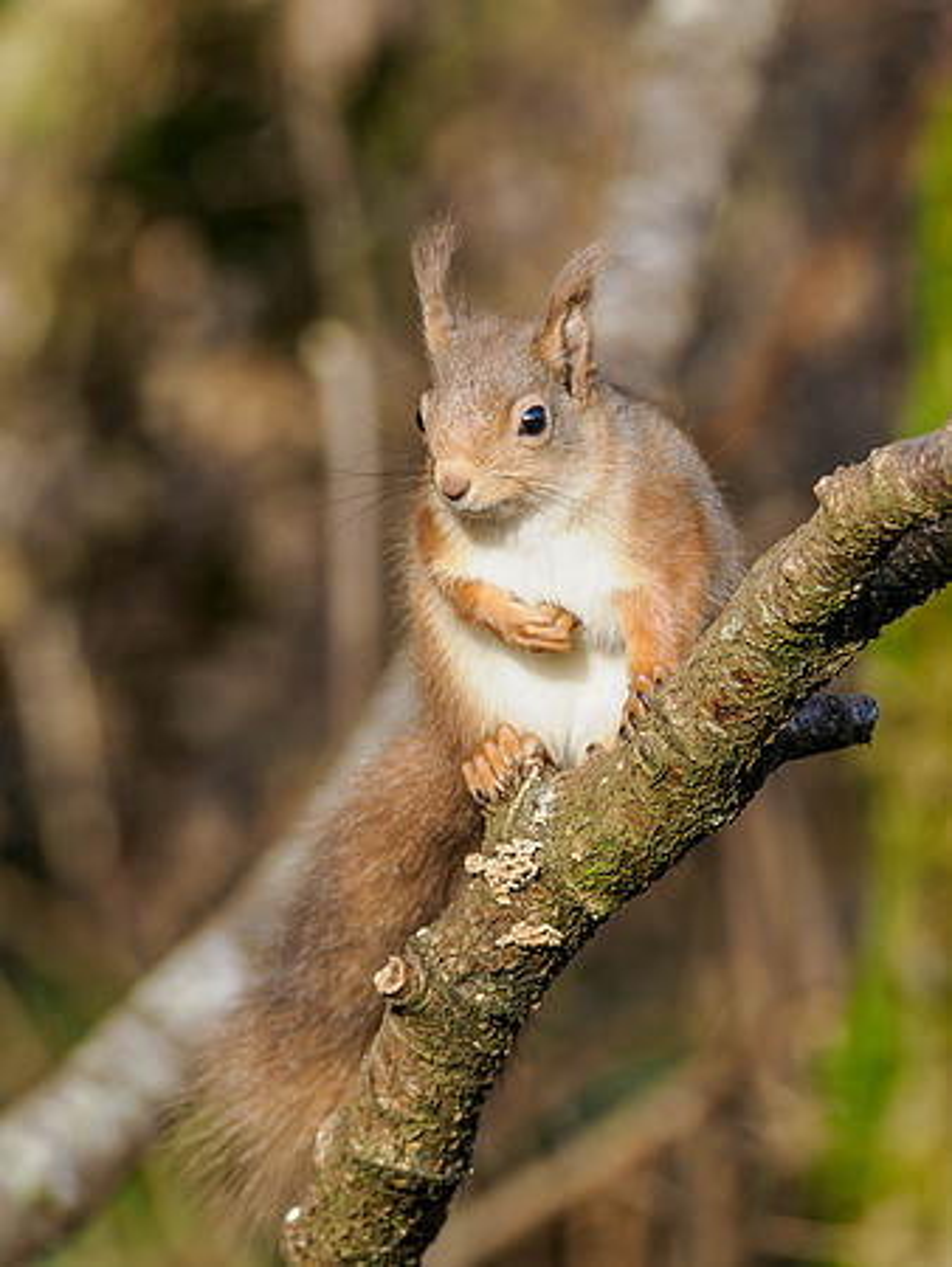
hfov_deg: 1.4
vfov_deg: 1.9
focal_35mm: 1047
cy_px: 681
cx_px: 652
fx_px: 38373
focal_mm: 300
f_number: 4
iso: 640
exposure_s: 1/800
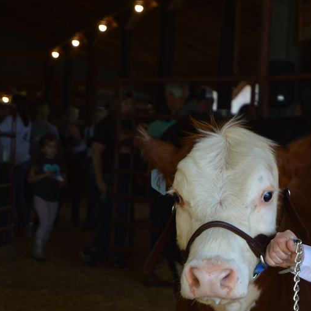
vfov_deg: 12.0
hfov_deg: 11.9
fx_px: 1473
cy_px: 202
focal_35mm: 145
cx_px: 318
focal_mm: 55
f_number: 5.6
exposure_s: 1/125
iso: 320
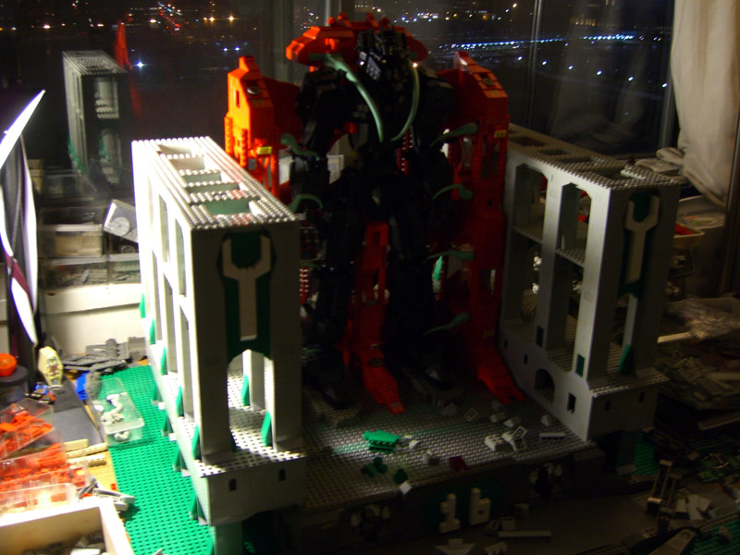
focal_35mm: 38
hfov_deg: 49.0
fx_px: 812
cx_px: 370
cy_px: 278
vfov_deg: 37.7
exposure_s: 1/8
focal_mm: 7.9
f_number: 2.8
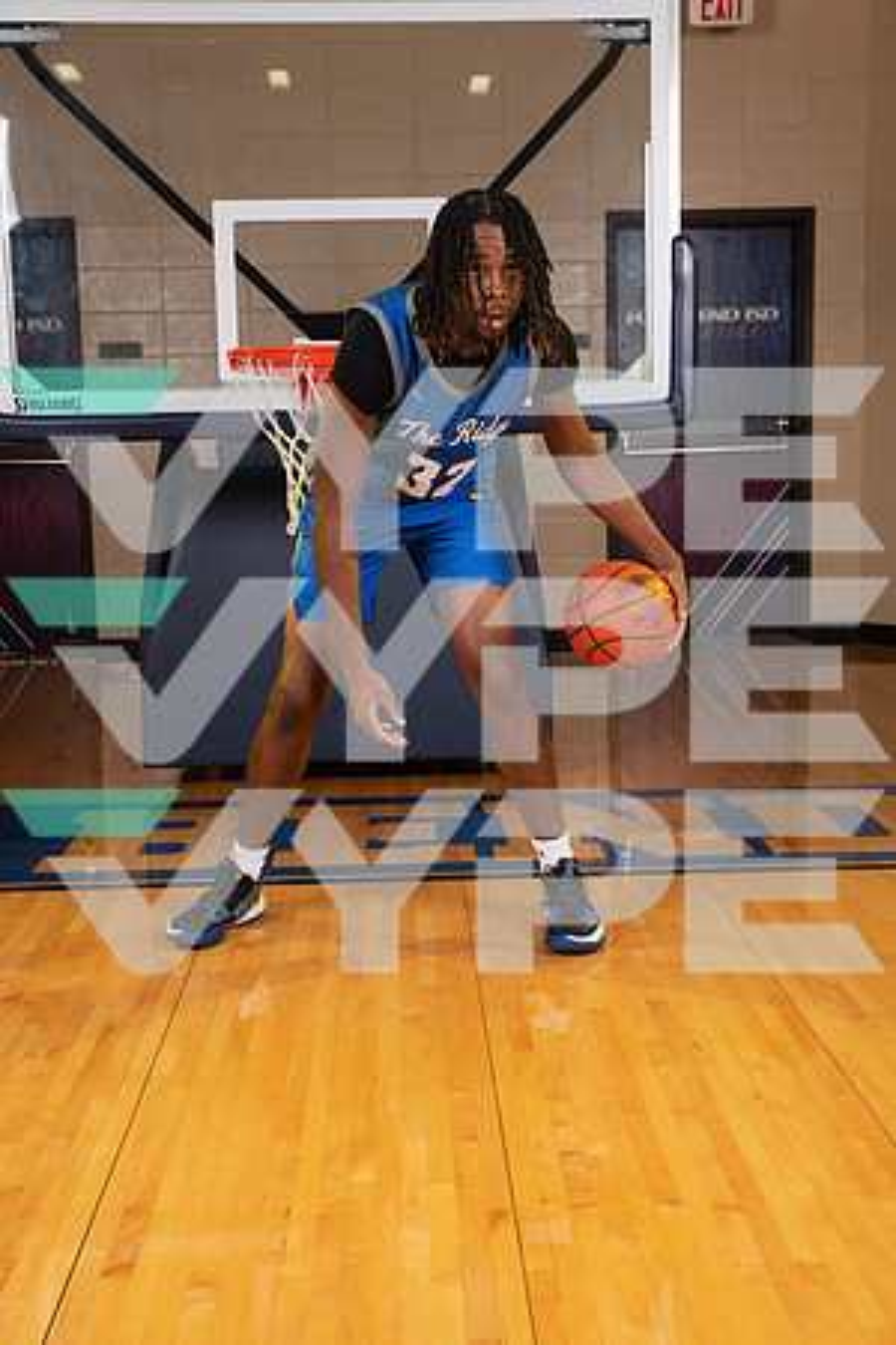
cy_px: 672
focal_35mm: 46
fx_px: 1717
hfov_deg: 29.2
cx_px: 448
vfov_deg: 42.7
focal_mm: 46
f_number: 7.1
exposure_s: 1/320
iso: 320
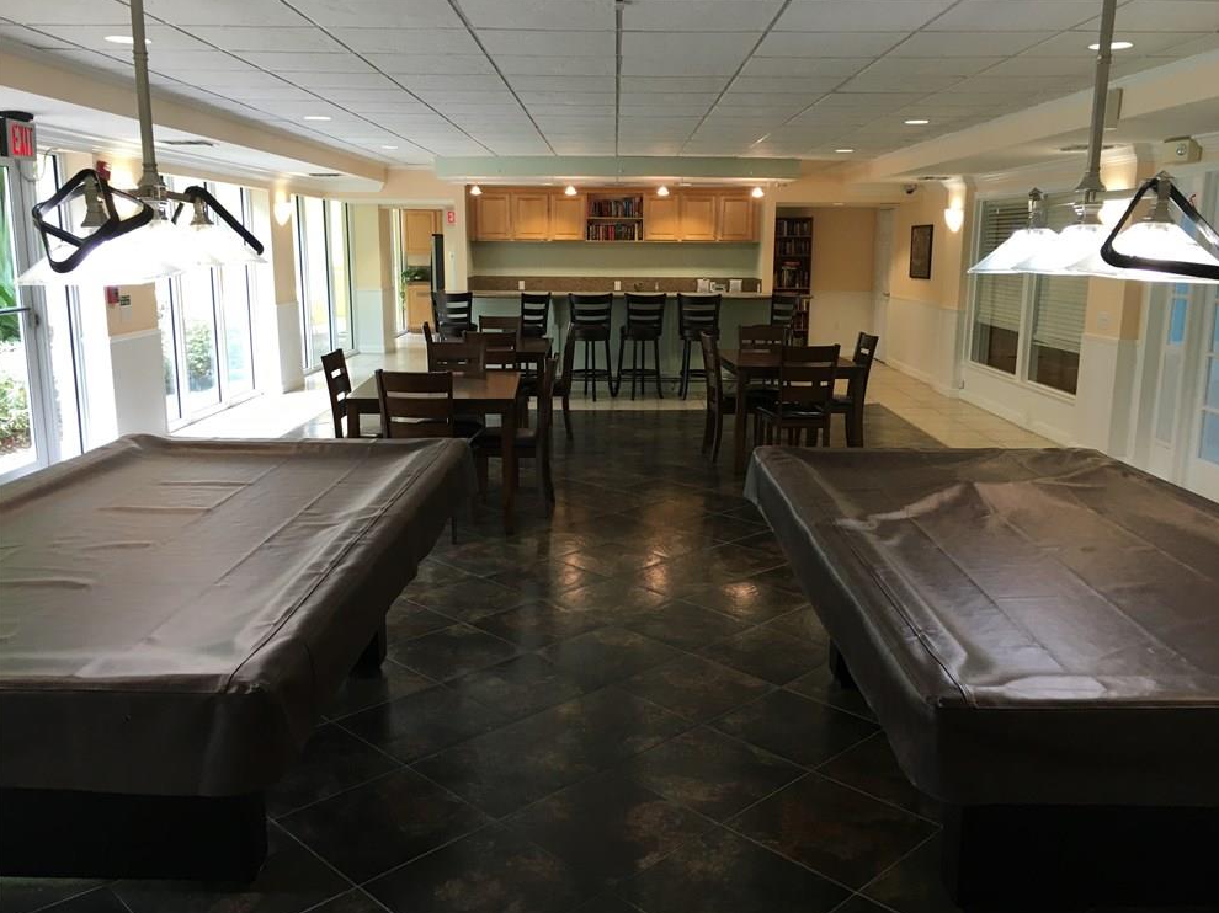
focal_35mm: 30
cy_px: 448
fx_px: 1056
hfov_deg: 60.0
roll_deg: +0.0
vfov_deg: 46.8
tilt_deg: -10.1
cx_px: 624
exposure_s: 1/30
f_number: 2.2
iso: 40
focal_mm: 4.15
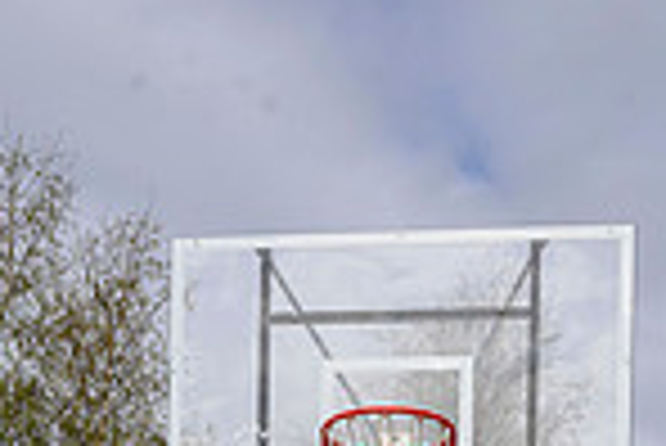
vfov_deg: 12.7
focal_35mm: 88
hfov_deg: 23.1
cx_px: 338
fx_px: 1630
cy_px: 1000
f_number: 8
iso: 500
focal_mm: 29
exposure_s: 1/1250
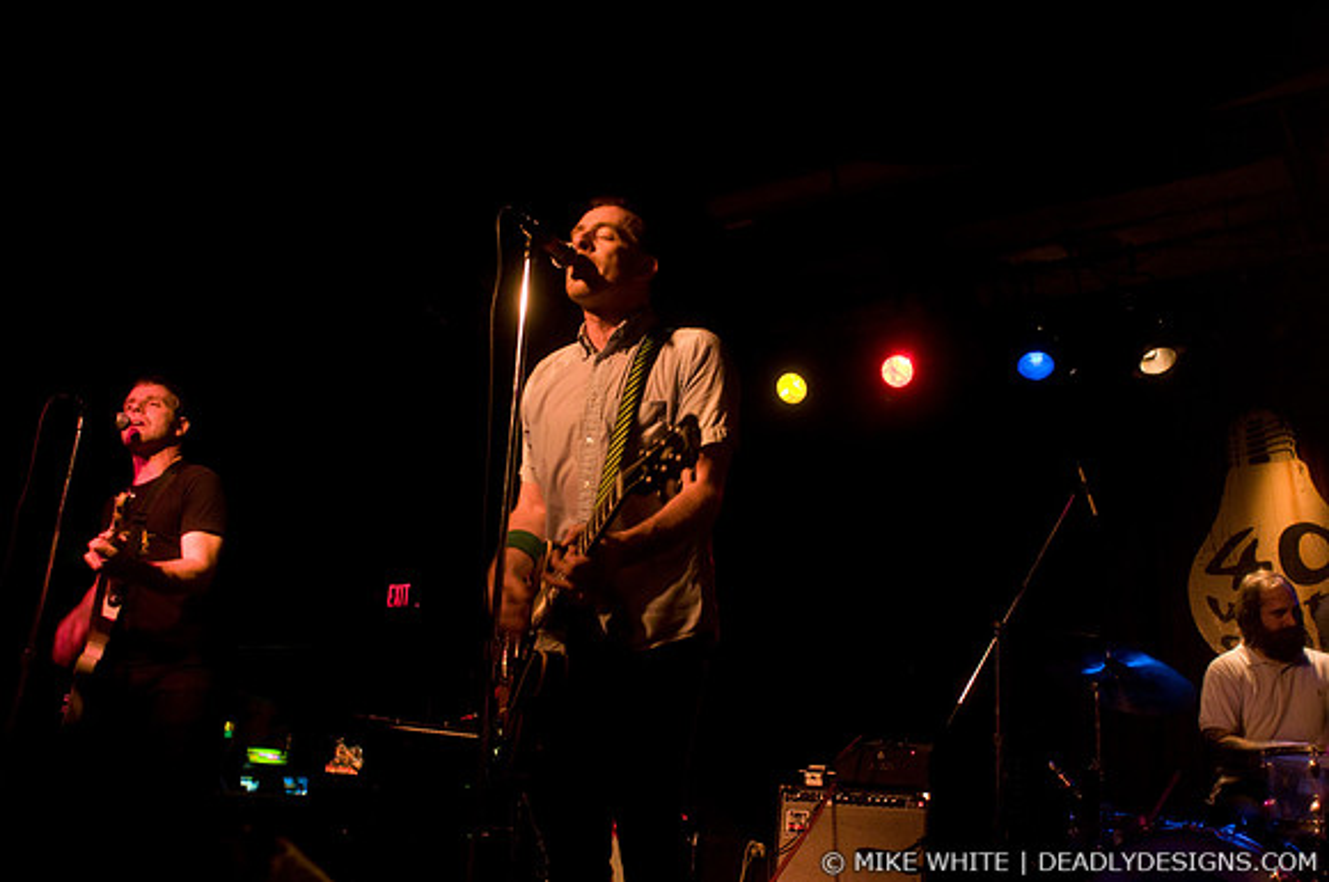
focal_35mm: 30
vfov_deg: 43.5
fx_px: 1106
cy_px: 441
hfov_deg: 62.0
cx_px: 664
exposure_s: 1/40
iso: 1000
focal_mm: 20
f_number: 2.8
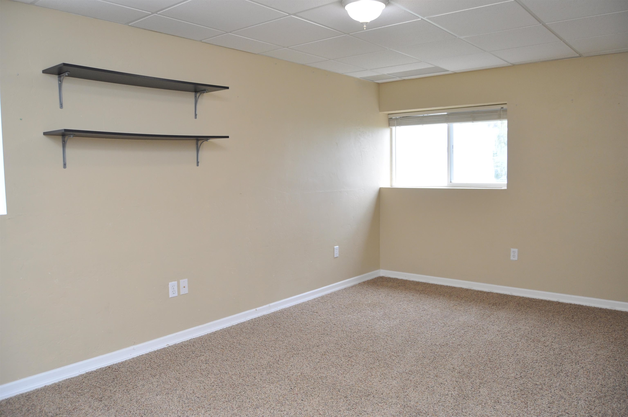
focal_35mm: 27
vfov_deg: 47.8
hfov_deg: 67.4
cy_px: 208
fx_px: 470
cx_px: 314
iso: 400
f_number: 4.8
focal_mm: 18
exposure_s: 1/90
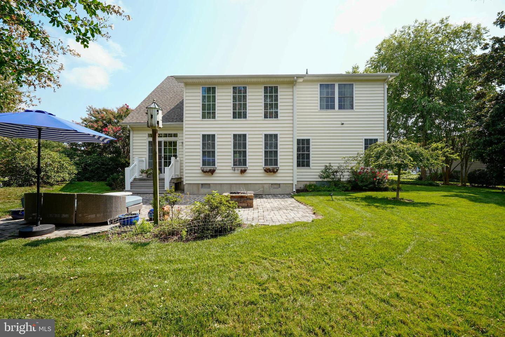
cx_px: 252
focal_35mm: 15
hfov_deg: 100.4
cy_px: 168
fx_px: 210
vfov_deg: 77.3
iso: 100
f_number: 6.3
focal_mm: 10
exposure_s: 1/125
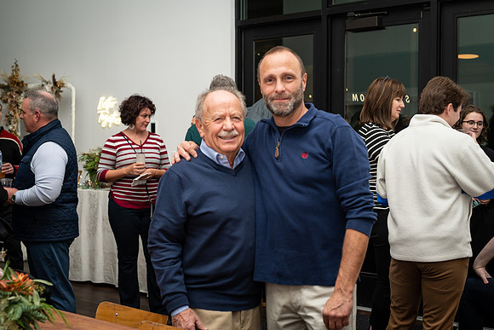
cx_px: 247
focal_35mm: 50
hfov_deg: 39.5
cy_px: 165
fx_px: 687
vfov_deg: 27.0
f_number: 4.5
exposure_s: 1/125
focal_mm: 50
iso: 125
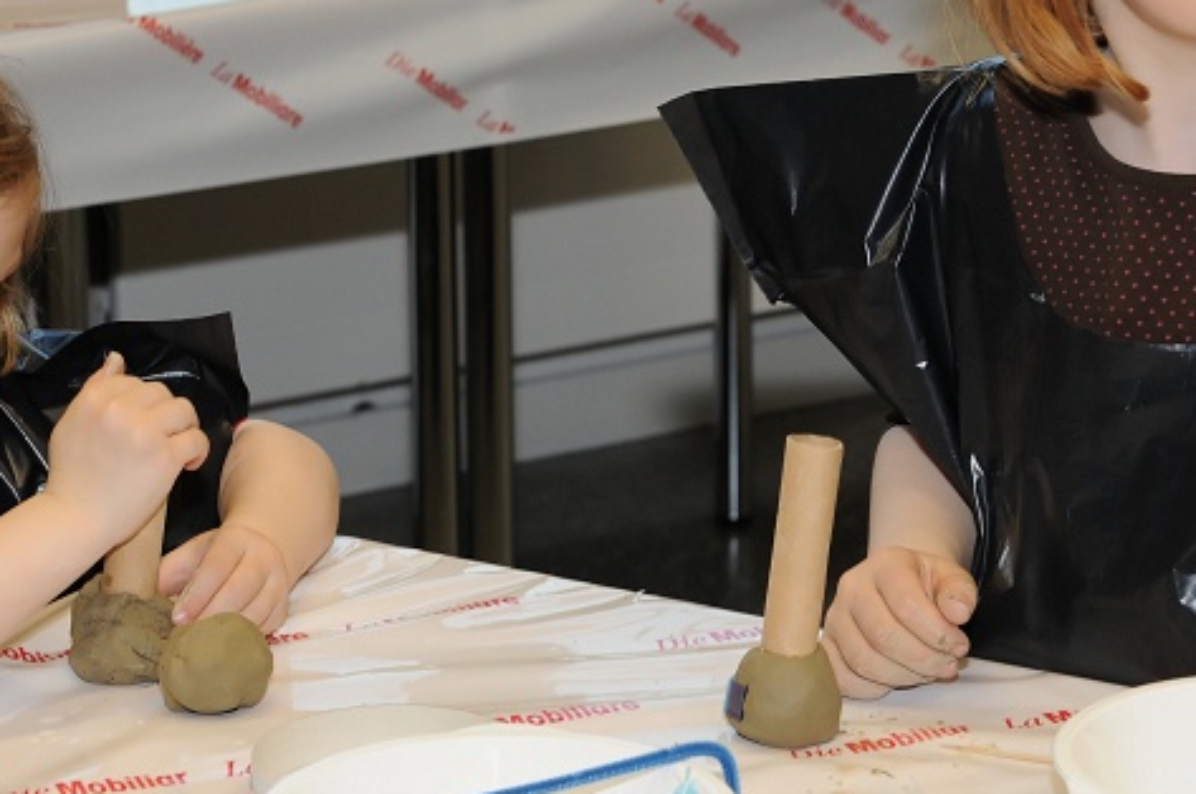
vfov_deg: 9.2
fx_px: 4943
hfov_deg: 13.8
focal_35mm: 149
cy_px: 185
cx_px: 601
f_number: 5.6
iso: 400
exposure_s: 1/60
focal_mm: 52
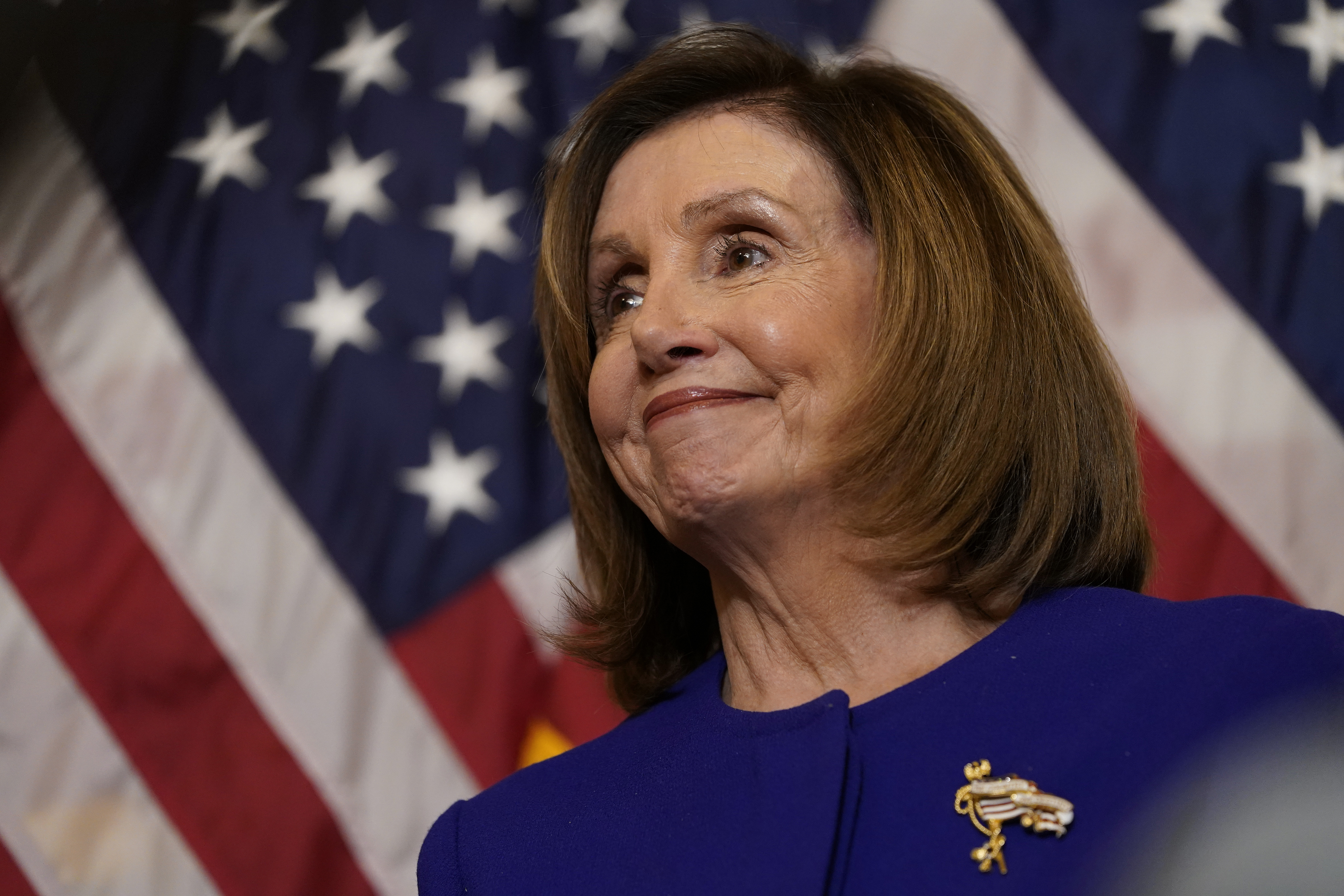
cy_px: 448
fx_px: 7466
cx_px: 672
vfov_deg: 6.9
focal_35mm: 200
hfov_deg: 10.3
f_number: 3.2
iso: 3200
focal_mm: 200
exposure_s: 1/250
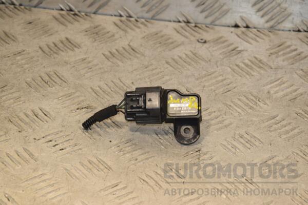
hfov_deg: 14.9
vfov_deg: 9.9
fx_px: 1181
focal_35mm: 138
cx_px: 154
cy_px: 102
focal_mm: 92
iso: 800
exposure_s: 1/200
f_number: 9
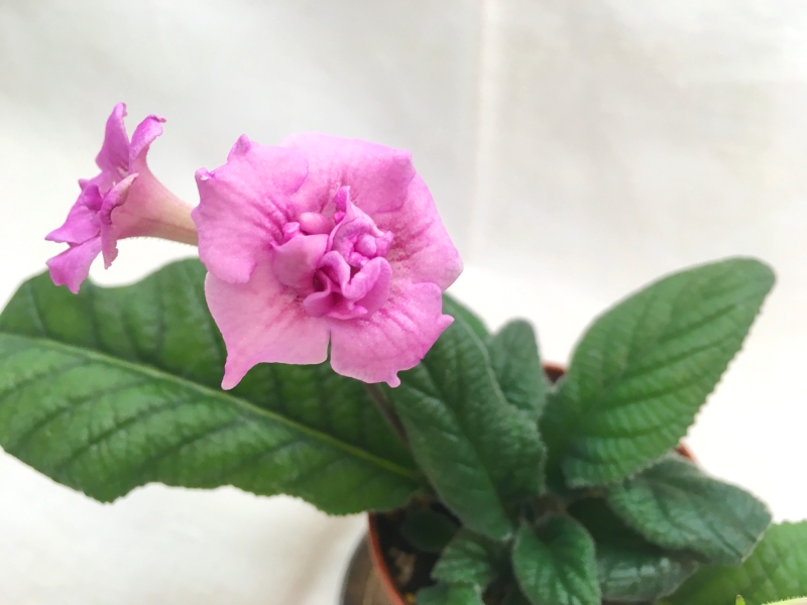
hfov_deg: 61.7
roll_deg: -5.4
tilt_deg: -42.5
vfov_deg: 48.2
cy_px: 302
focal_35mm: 29
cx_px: 404
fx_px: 676
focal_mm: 4.15
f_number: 2.2
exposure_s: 1/30
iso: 25
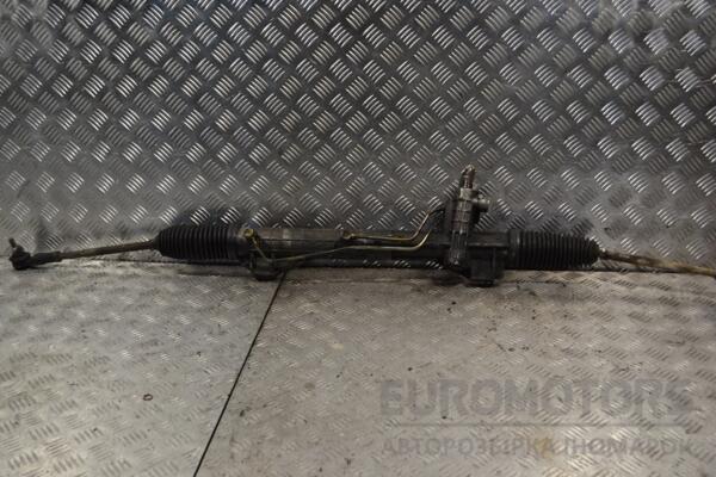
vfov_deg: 34.2
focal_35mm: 39
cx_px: 358
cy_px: 238
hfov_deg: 49.6
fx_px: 776
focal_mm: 26
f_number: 5.6
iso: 360
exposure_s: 1/125
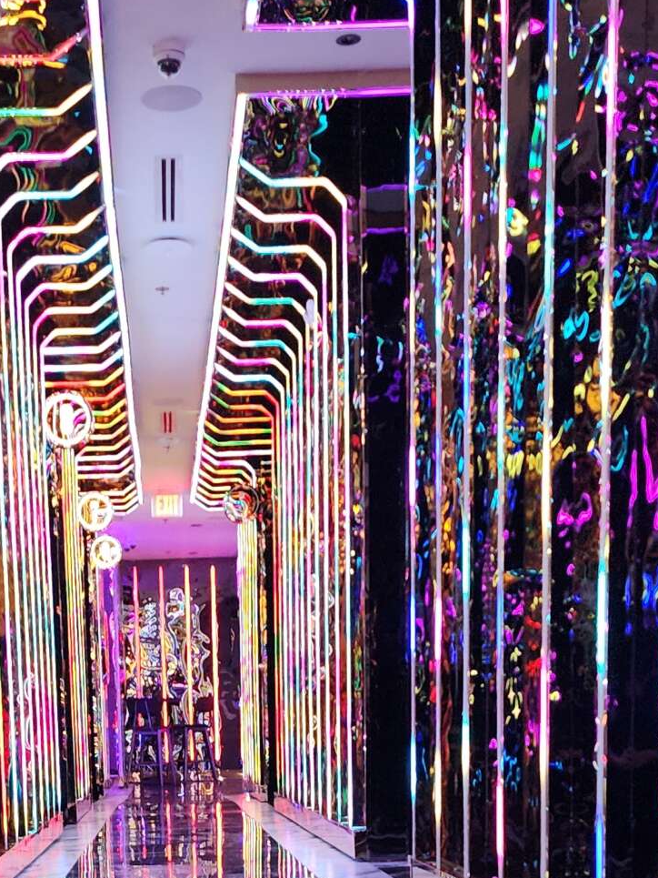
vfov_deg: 29.0
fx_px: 1546
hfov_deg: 23.8
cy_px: 935
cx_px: 184
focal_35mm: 61
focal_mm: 6.4
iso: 640
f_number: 1.8
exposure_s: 1/50
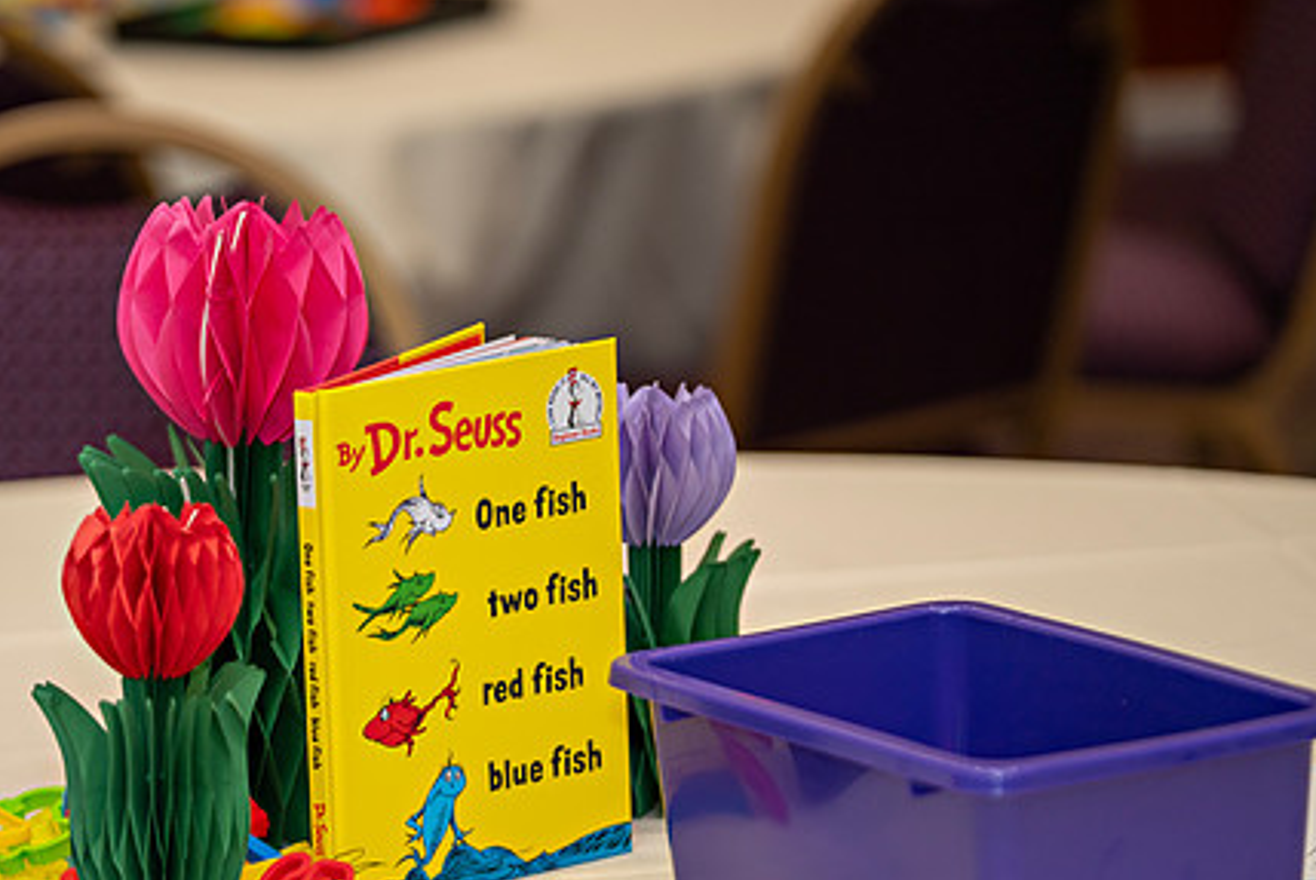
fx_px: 6623
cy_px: 495
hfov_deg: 11.3
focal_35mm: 181
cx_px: 515
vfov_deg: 7.6
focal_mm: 134
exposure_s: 1/160
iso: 400
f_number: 2.8
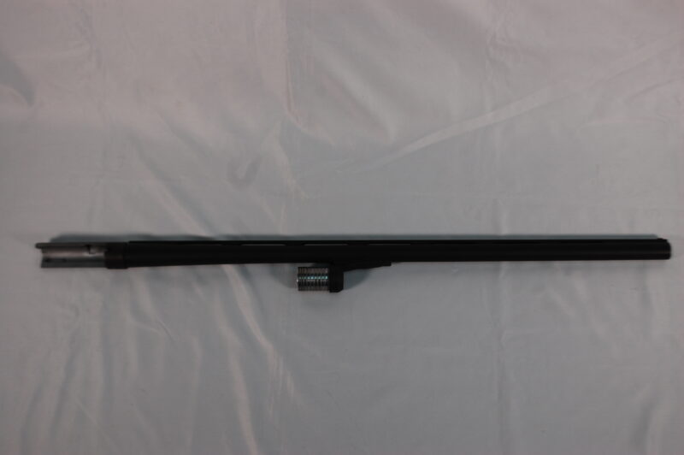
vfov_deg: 30.8
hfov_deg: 45.0
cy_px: 228
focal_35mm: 44
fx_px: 826
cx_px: 342
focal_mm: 29
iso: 200
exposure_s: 1/125
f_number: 5.6
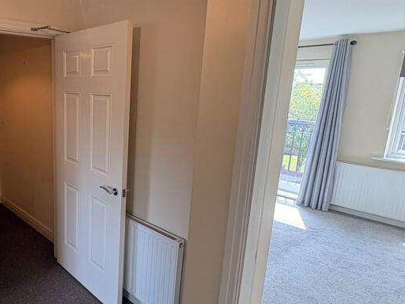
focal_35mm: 28
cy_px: 161
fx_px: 328
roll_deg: -0.7
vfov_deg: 49.7
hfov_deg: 59.9
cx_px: 99
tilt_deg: -12.3
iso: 200
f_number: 2.2
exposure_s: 1/100
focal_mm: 2.22
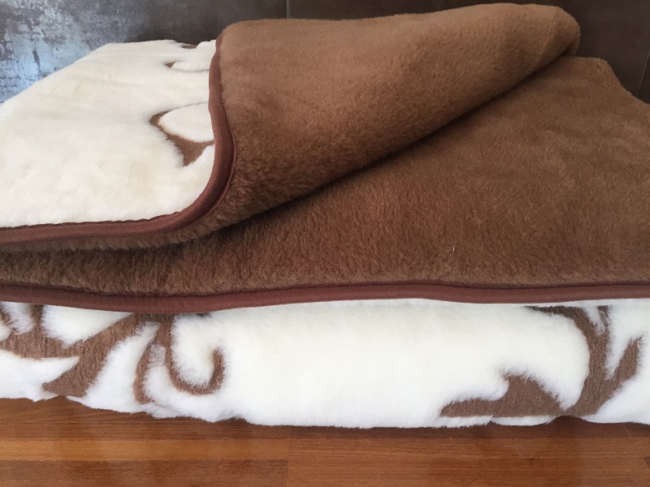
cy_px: 244
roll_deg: -3.1
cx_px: 325
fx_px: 545
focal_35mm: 29
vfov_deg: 48.2
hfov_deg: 61.7
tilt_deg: -31.4
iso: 40
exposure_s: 1/33
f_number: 2.2
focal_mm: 4.15
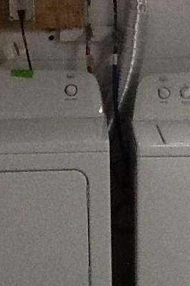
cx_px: 220
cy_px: 149
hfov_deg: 11.9
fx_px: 895
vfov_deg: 18.1
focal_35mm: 113
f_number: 2.4
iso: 250
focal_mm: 2.03
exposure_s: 1/30
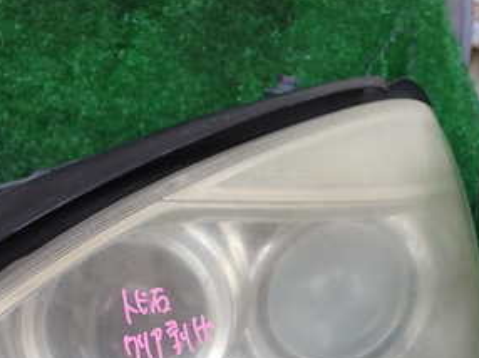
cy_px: 370
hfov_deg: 30.0
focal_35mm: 63
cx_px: 89
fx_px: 871
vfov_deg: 22.3
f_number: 2.3
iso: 100
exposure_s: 1/80
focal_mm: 5.4
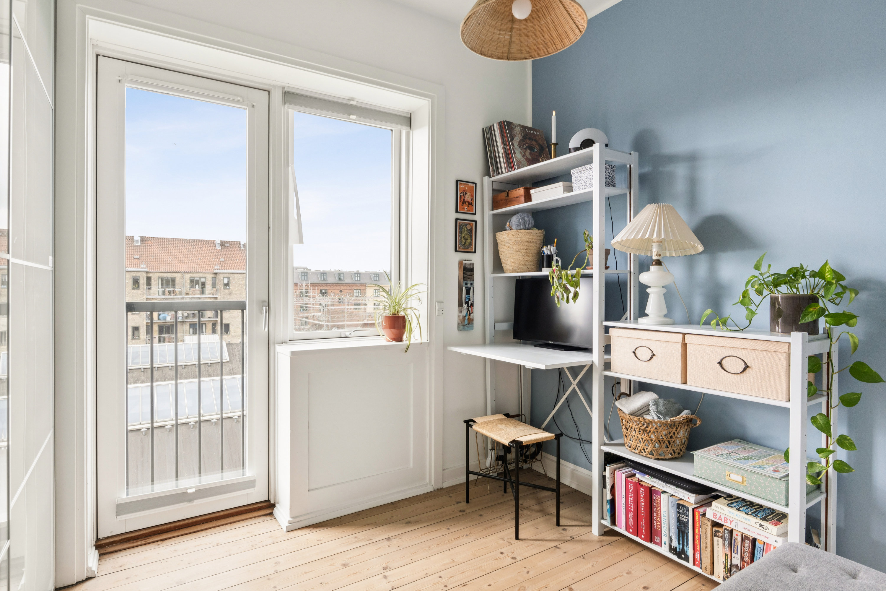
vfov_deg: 64.4
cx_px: 443
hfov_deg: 86.8
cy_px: 296
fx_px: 469
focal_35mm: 19
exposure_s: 1/125
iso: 400
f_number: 7.1
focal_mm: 12.7
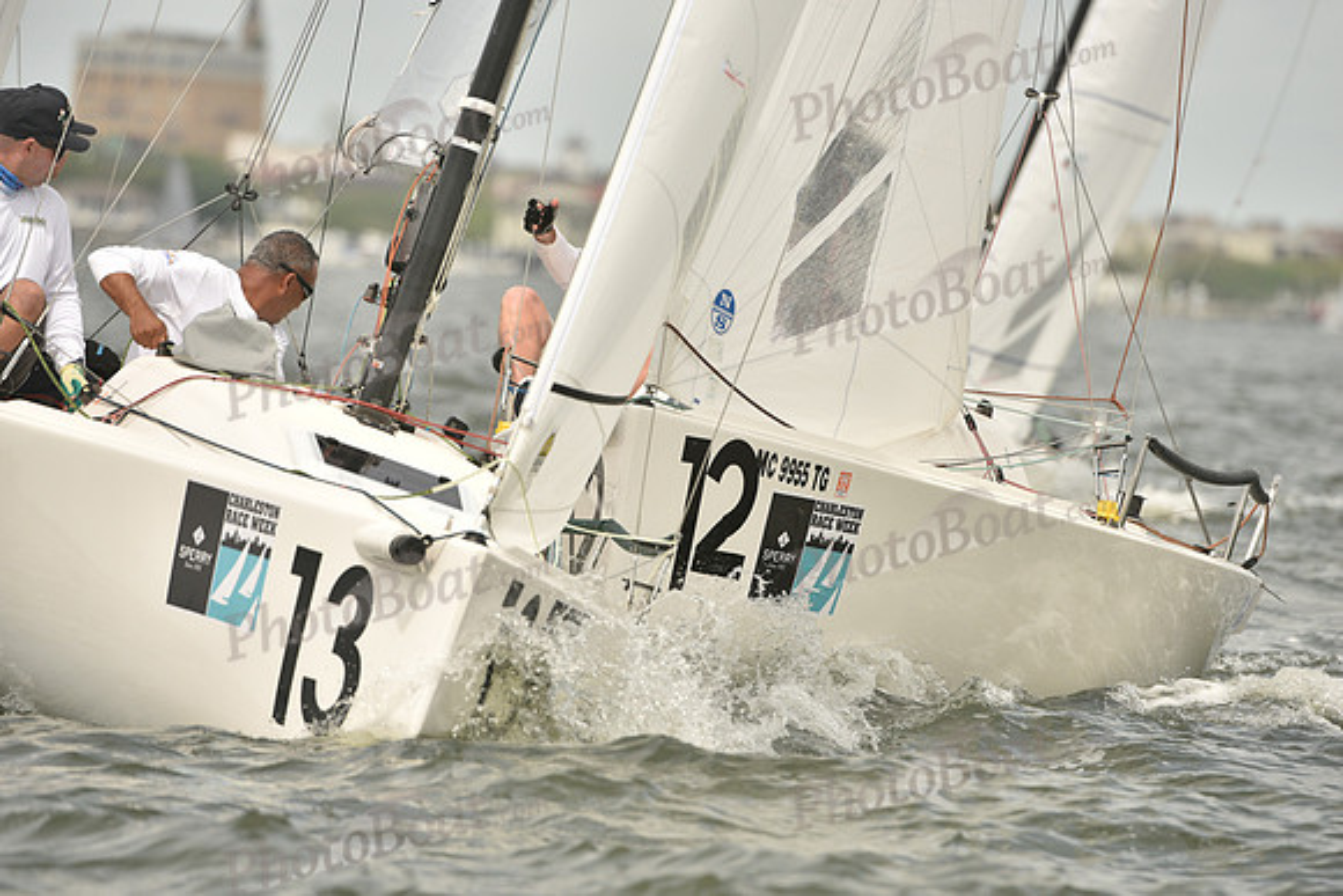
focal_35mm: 400
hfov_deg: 5.2
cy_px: 448
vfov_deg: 3.4
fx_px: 14925
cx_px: 672
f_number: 6.3
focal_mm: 400
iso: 320
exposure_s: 1/1250
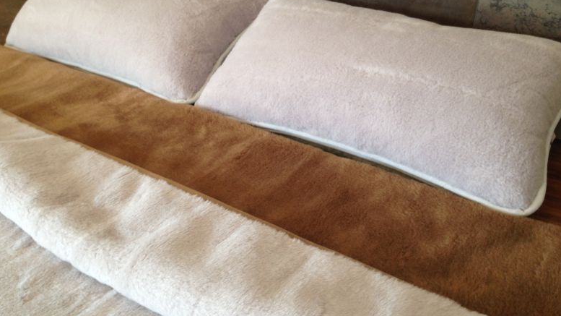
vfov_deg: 32.0
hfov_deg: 54.0
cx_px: 276
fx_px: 550
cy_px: 140
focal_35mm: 37
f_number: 2.4
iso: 50
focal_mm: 4.12
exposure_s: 1/30
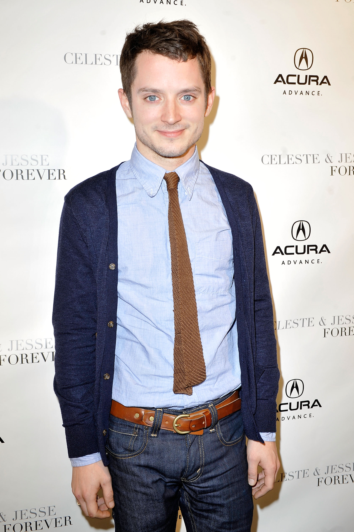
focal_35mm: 38
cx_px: 177
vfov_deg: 50.7
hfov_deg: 35.0
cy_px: 266
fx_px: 561
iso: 500
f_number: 6.3
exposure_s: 1/160
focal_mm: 38
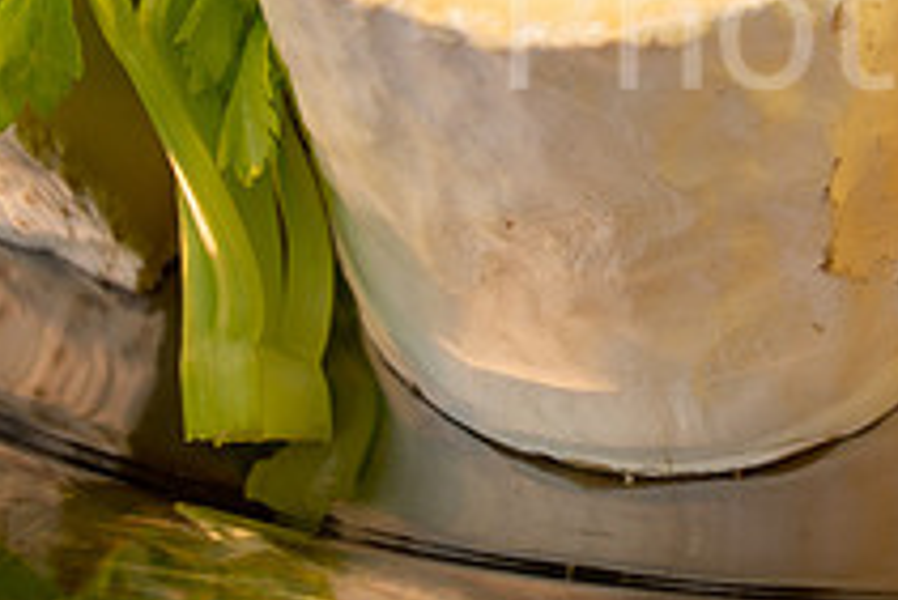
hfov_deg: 20.0
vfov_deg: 13.7
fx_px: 2396
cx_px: 1060
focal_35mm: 96
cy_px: -179
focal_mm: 35
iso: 800
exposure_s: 1/60
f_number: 5.6
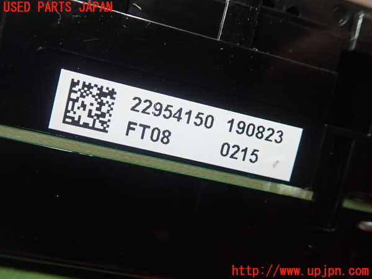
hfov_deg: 60.0
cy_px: 140
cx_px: 186
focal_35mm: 30
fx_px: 322
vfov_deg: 46.8
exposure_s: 1/125
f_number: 2.3
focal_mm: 5.5
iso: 500
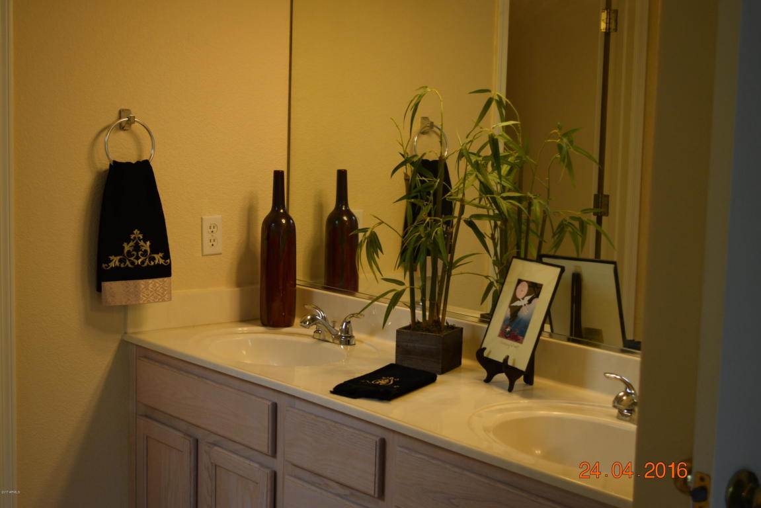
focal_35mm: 52
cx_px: 380
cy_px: 254
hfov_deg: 37.8
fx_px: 1110
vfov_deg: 25.8
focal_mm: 35
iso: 400
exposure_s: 1/125
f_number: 5.6
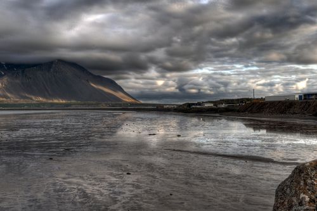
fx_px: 308
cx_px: 158
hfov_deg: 54.5
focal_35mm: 35
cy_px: 106
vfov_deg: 37.8
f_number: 22
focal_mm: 35
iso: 200
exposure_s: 1/45
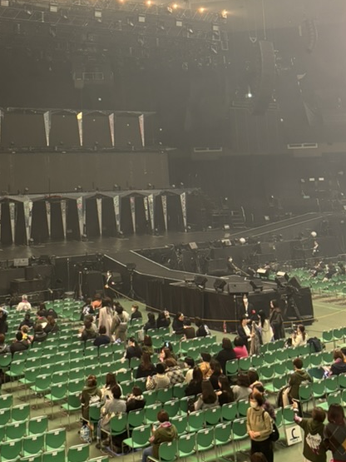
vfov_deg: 37.2
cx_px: 76
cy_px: 49
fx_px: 640
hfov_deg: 29.6
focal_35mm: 48
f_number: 1.6
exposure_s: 1/50
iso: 250
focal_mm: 5.96
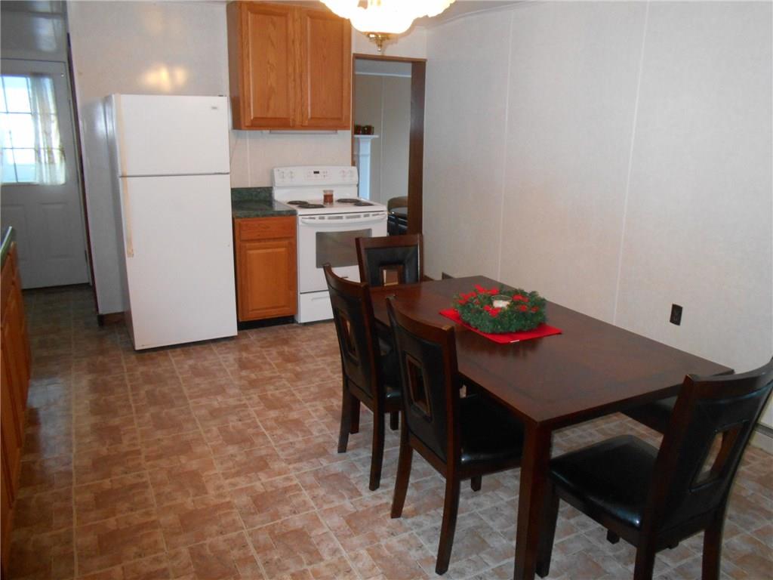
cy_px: 290
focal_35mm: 26
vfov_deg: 53.1
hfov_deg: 67.3
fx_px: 581
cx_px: 386
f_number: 3.2
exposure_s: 1/25
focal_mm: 4.6
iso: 320
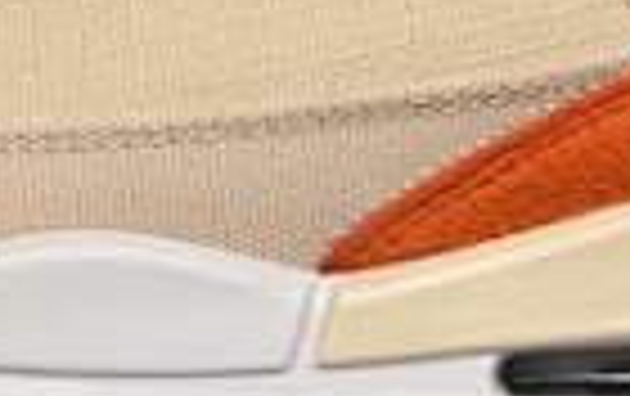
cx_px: 176
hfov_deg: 5.3
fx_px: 6827
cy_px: -158
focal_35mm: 397
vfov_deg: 3.3
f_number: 7.1
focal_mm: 50
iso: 160
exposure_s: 1/60
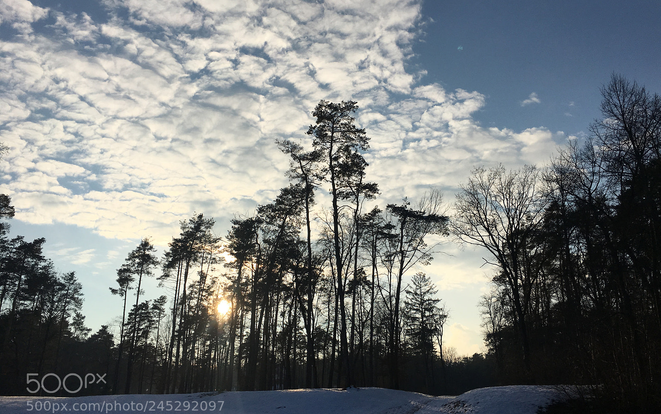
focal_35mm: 32
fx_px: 577
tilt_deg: +22.5
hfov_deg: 59.6
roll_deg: -0.6
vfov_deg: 39.4
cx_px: 344
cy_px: 181
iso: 25
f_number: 2.2
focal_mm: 4.15
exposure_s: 1/4049
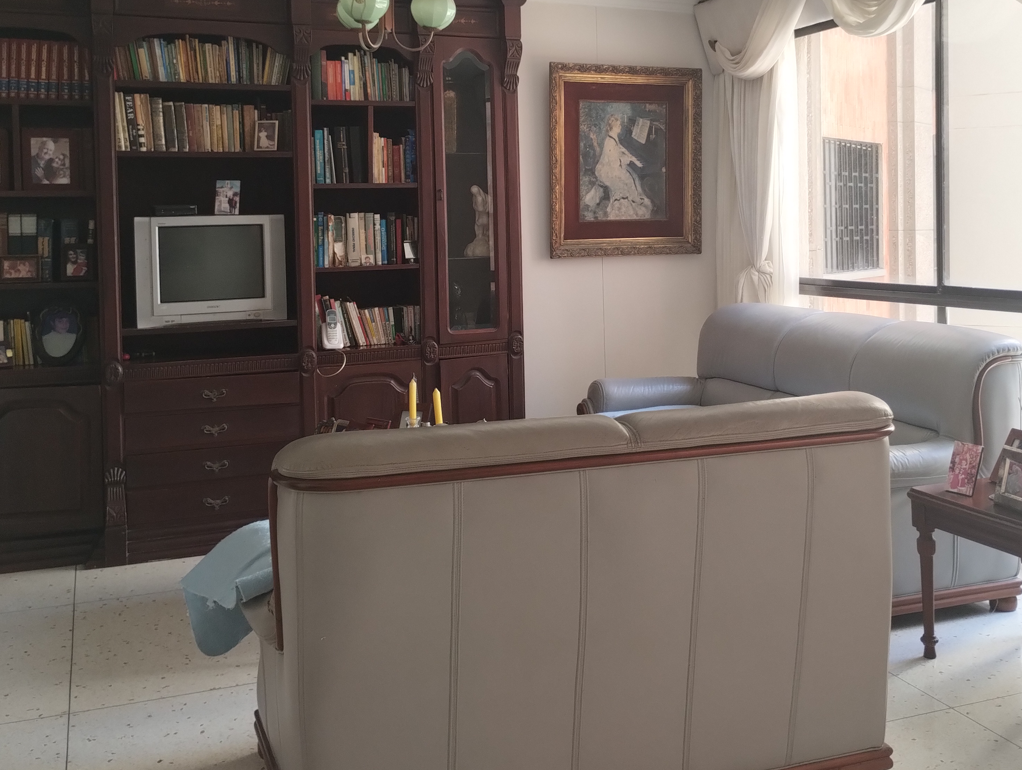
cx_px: 599
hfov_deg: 47.6
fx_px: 1153
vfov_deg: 36.5
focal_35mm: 39
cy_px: 249
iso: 256
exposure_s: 1/30
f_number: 1.8
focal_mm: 4.27
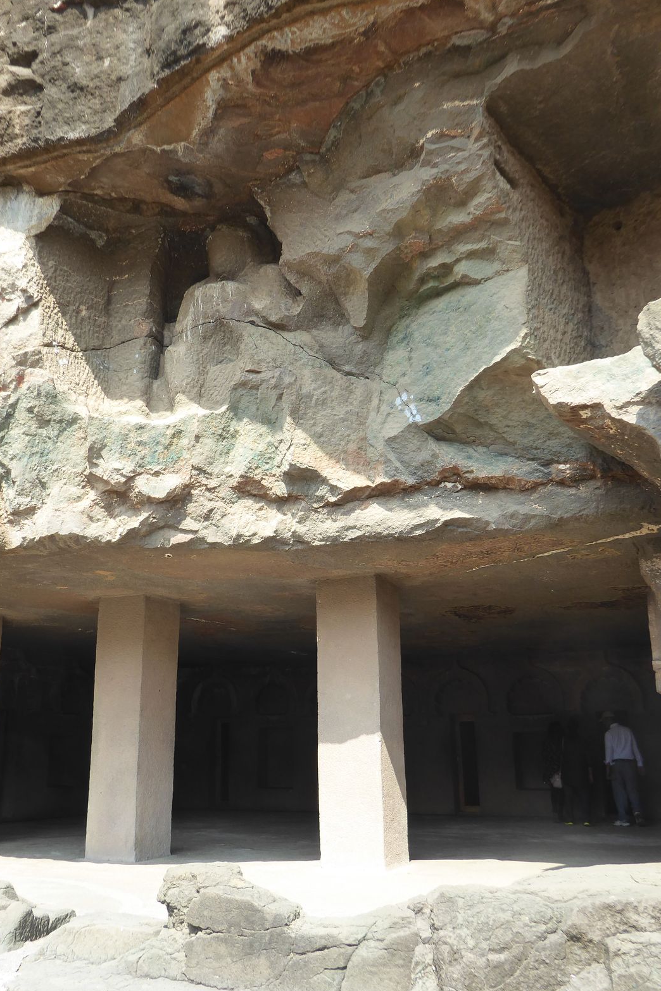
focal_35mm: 34
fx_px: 936
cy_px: 498
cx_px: 311
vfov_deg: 55.8
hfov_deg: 38.9
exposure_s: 1/250
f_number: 3.5
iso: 125
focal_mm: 5.4
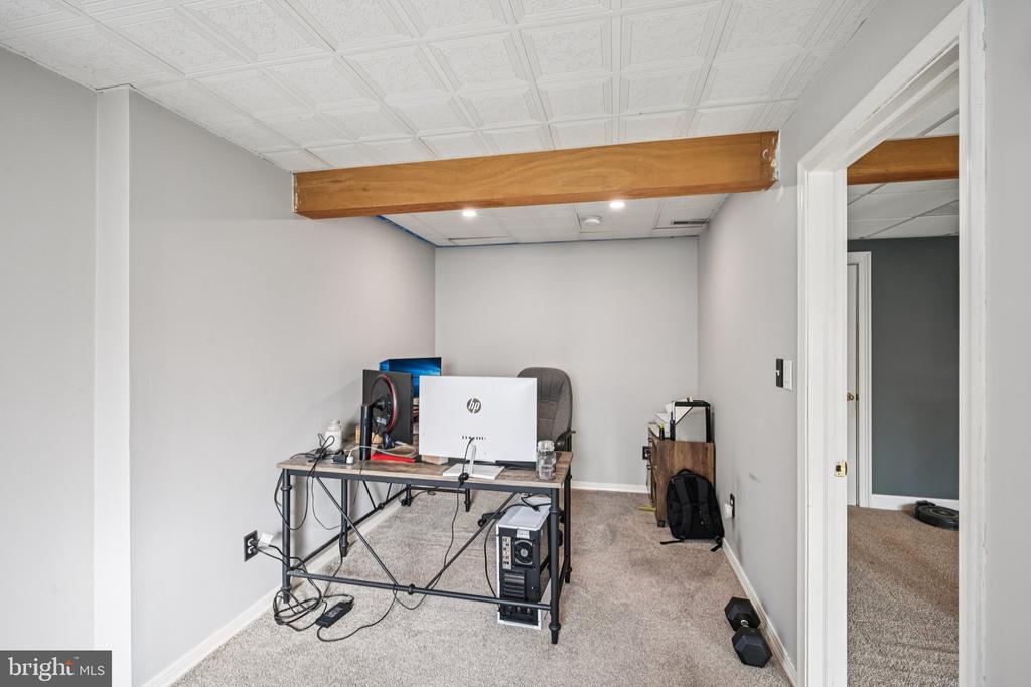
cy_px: 344
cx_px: 516
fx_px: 458
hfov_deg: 96.7
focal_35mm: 16
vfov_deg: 73.8
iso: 800
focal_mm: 16
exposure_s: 1/50
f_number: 8
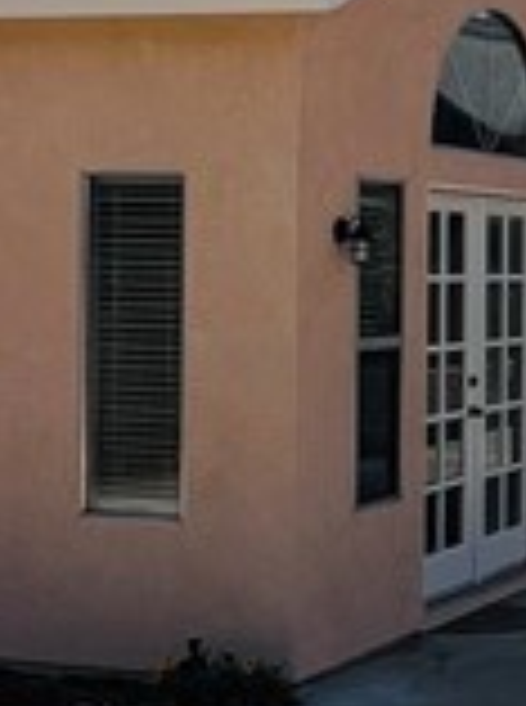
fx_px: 1729
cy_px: 369
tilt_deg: -1.3
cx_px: 751
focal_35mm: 85
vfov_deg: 23.1
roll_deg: -2.0
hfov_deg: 16.1
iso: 32
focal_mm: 1.57
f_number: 1.8
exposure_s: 1/2597
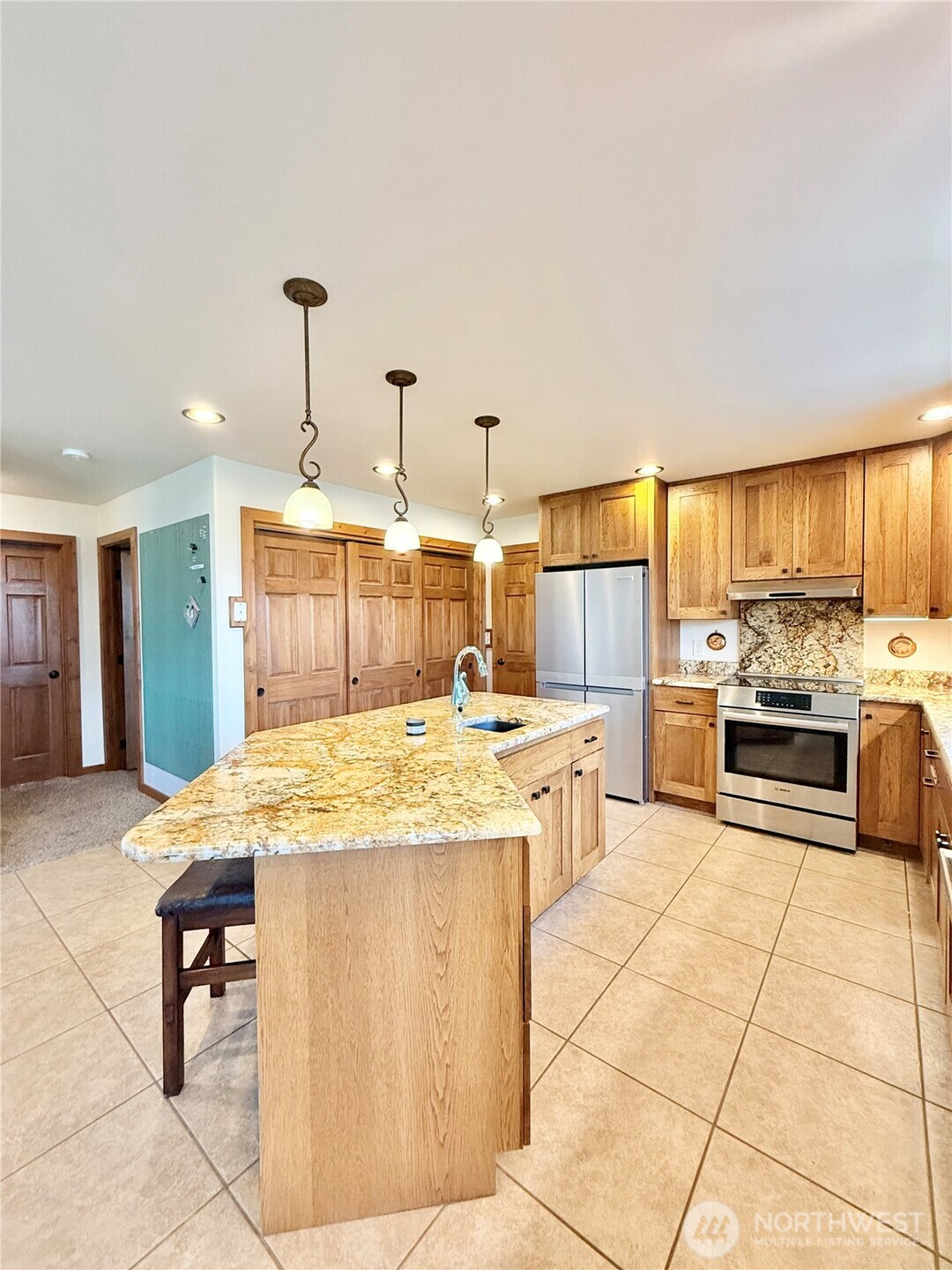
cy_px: 635
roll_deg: +0.3
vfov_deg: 102.1
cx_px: 476
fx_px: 513
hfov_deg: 85.7
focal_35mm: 14
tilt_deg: -1.3
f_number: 2.2
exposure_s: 1/120
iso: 400
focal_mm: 2.22
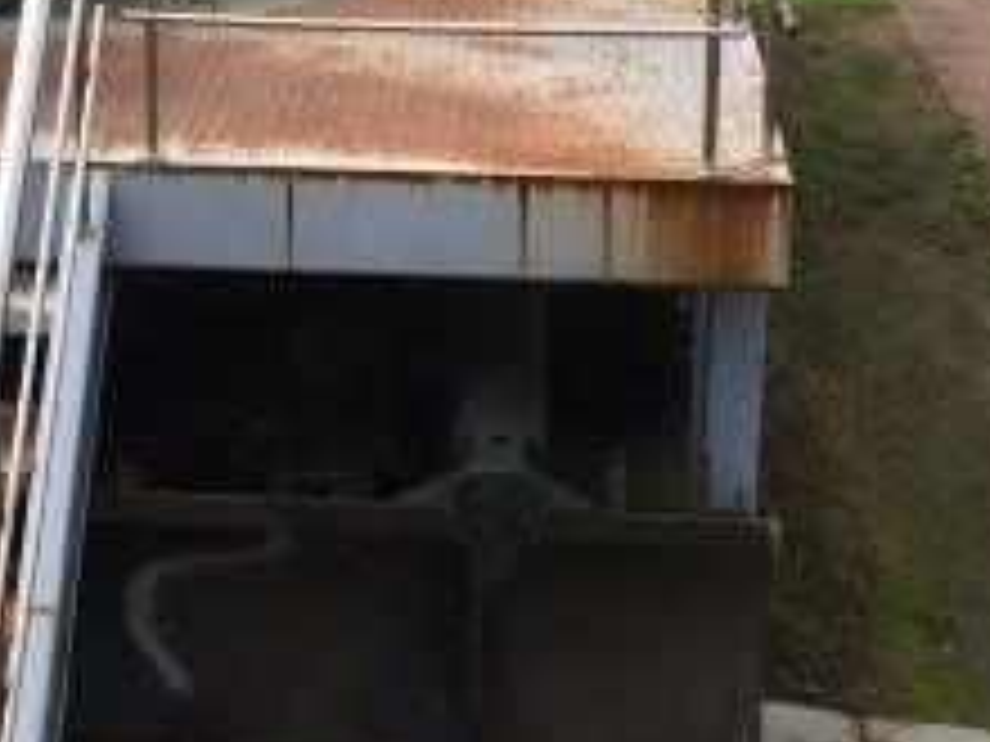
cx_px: 32
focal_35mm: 100
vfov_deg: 14.5
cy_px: -9
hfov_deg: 19.2
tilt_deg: -14.4
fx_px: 2860
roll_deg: +0.7
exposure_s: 1/1325
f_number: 2.2
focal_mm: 4.15
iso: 32
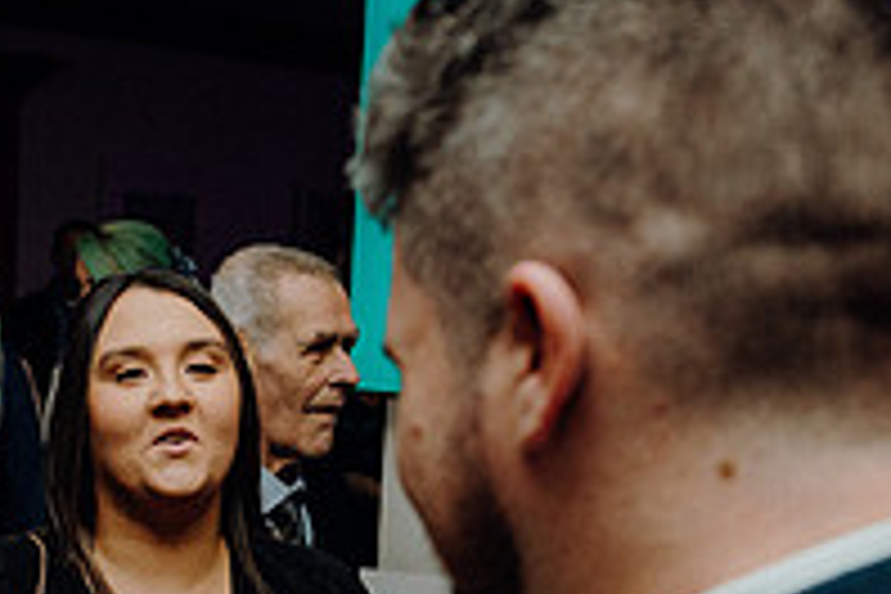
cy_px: 736
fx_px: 1955
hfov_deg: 25.2
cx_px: 162
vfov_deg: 16.5
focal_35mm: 79
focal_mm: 27
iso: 2500
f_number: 3.5
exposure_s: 1/160
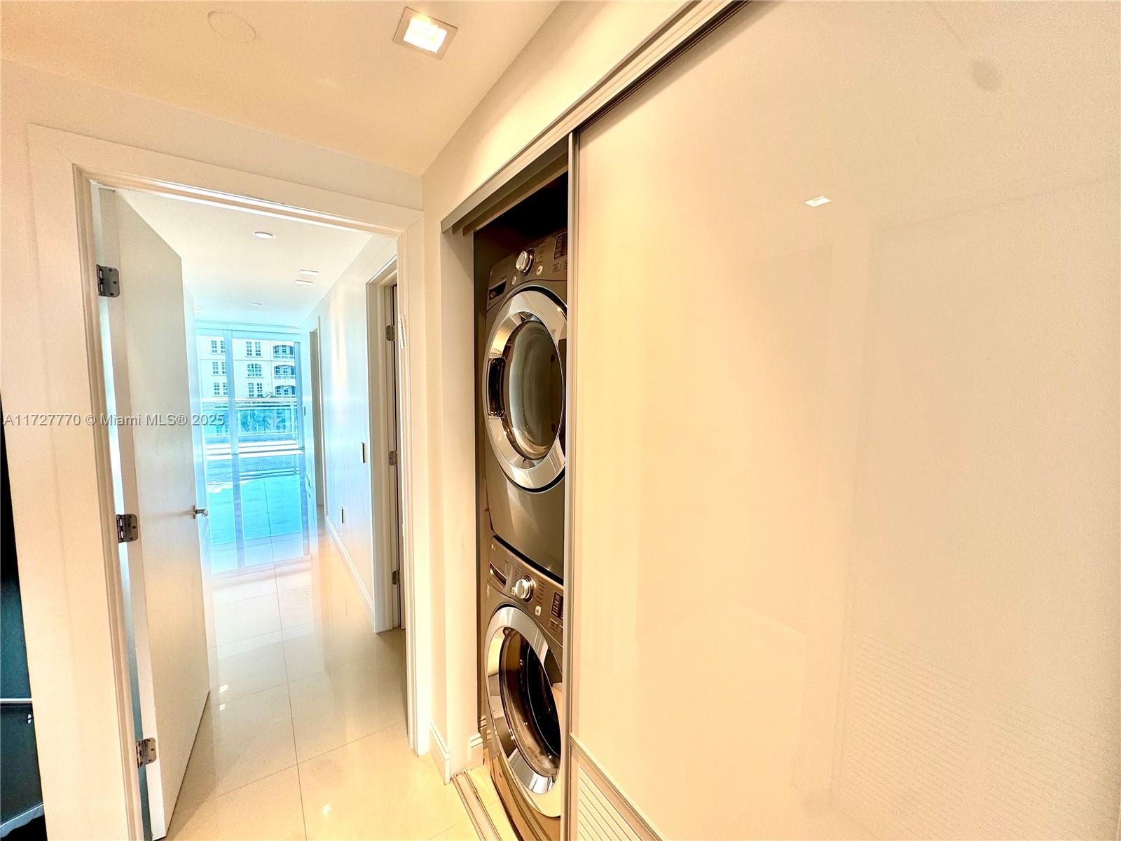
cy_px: 420
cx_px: 560
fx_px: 453
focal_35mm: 14
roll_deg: +0.1
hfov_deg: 102.1
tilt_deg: -5.3
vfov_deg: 85.7
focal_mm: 2.22
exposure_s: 1/120
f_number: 2.2
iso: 64
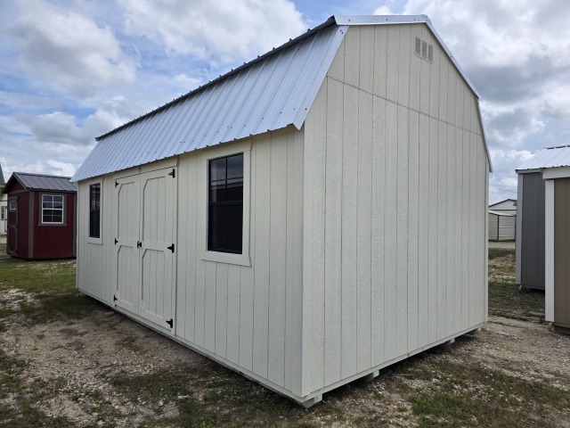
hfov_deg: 73.9
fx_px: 379
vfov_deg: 58.9
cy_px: 214
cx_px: 285
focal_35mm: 23
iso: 64
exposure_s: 1/7944
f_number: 1.7
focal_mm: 6.3
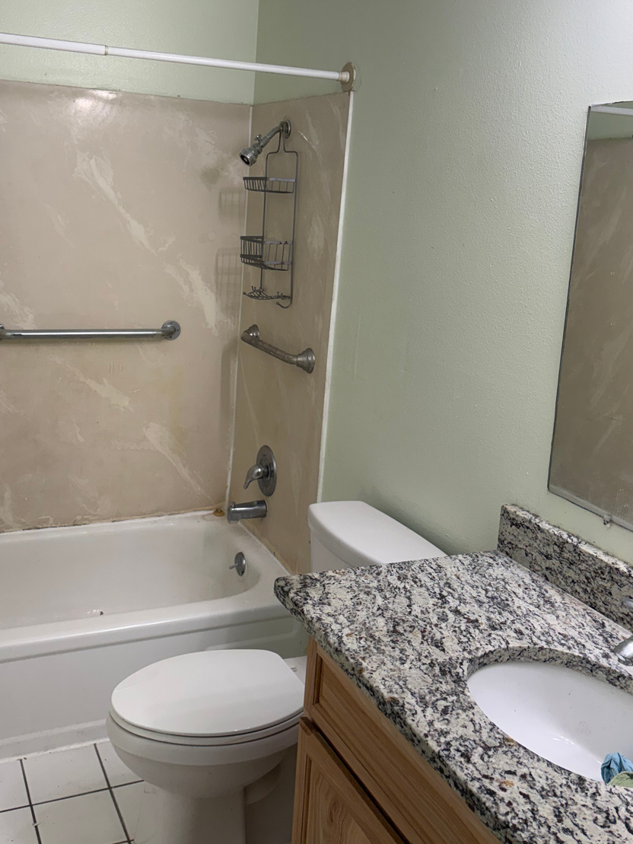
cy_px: 338
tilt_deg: -9.4
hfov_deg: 39.6
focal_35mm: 36
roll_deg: -3.2
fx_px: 878
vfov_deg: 51.0
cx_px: 274
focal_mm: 5.96
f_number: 1.6
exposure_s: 1/268
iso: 64
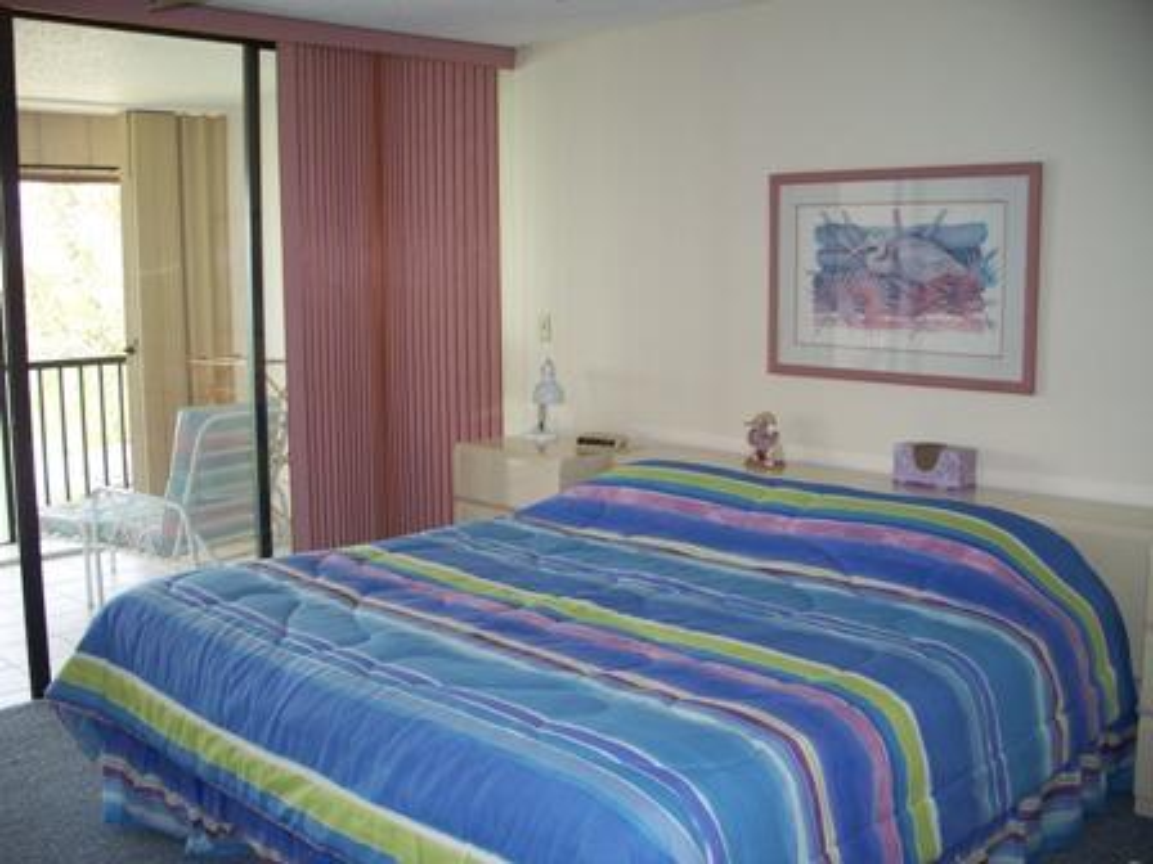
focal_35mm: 37
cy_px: 432
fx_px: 1232
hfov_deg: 50.1
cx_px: 576
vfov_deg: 38.7
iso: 125
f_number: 2.8
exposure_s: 1/60
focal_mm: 7.8
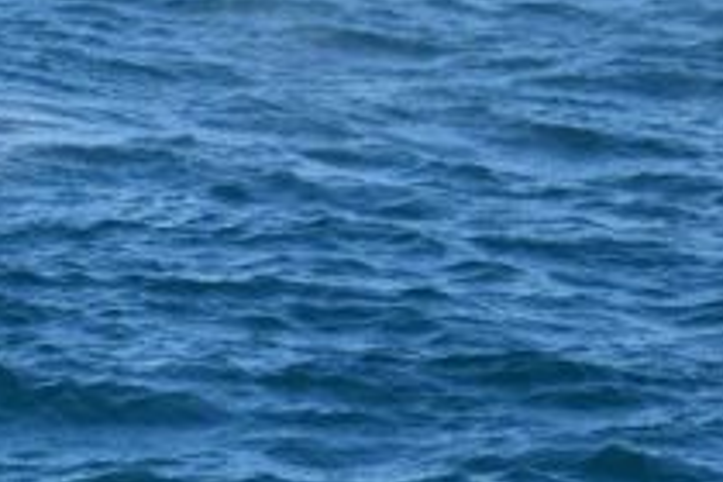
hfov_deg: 1.5
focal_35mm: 1373
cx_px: -241
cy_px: 274
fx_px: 27572
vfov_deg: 1.0
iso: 1400
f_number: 6
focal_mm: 360
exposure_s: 1/8000
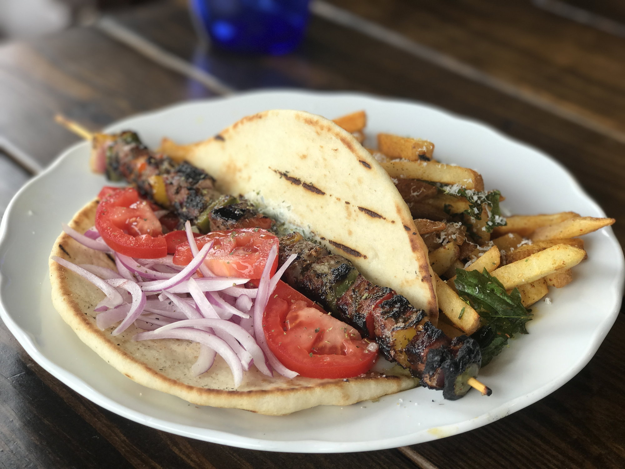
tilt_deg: -32.0
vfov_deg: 25.7
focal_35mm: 57
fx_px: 1029
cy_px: 234
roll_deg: -1.8
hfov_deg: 33.8
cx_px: 312
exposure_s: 1/60
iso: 25
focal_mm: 6.6
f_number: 2.8
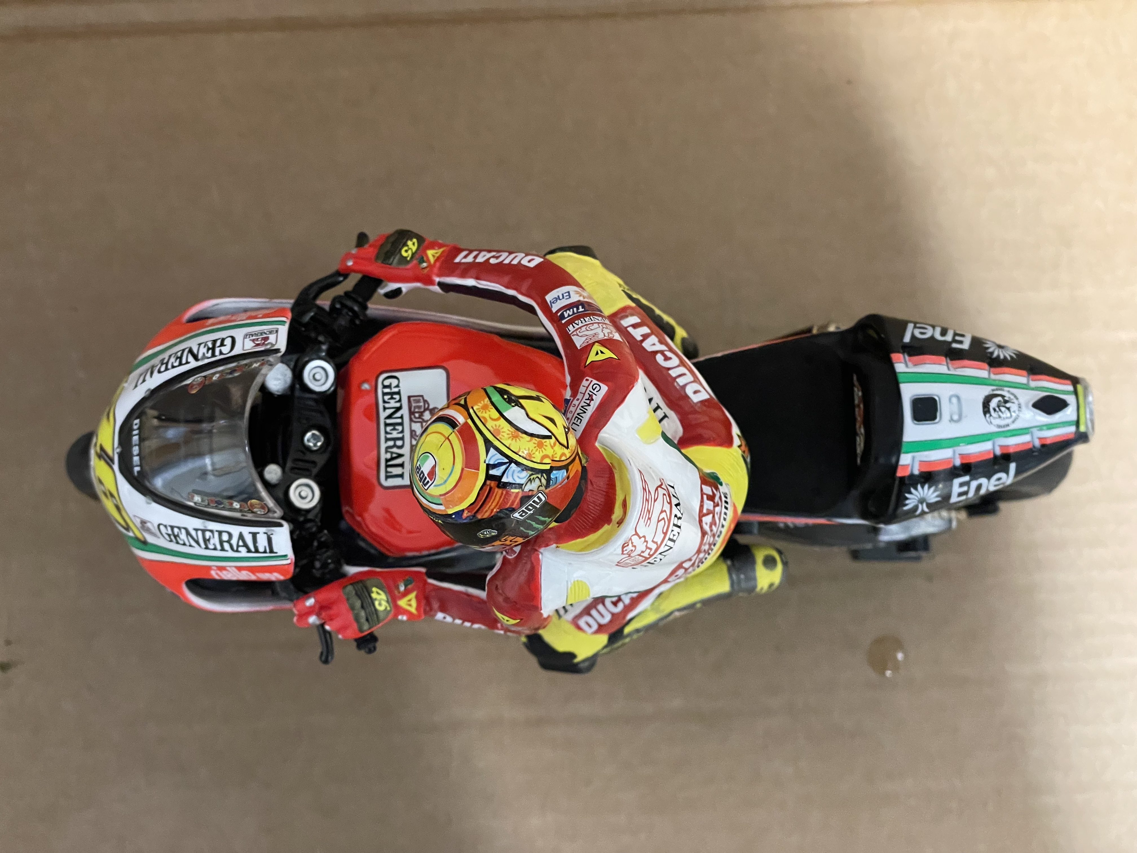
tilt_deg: -86.0
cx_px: 568
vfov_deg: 28.0
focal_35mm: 52
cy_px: 426
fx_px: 1708
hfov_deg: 36.8
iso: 640
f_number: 2
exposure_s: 1/33
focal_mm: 6
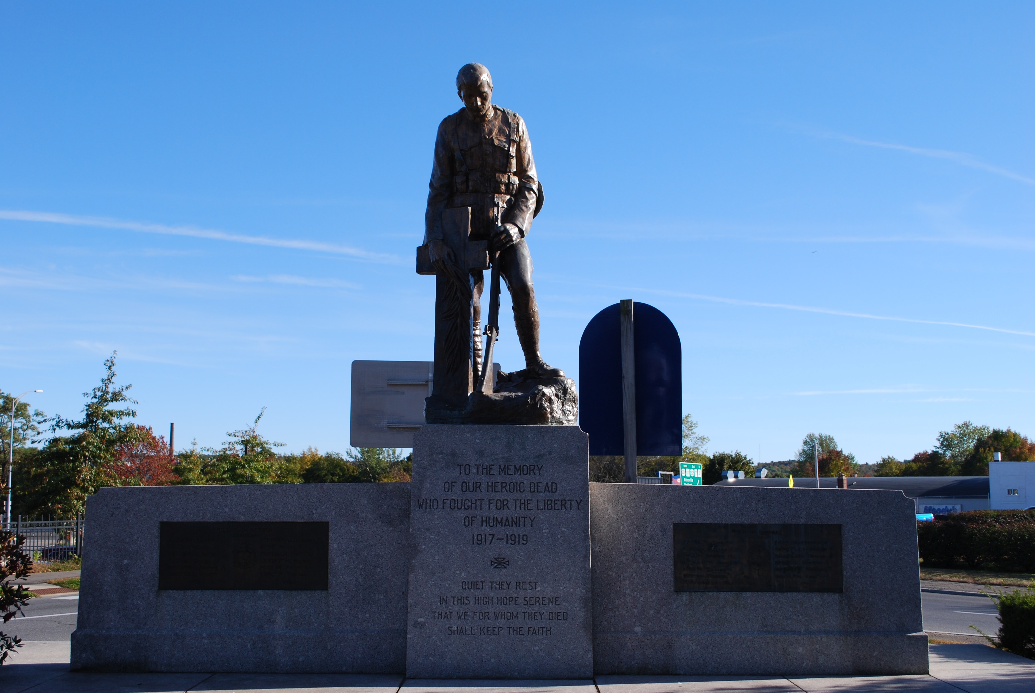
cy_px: 346
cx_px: 518
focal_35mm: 44
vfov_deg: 30.9
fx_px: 1252
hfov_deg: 44.9
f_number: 7.1
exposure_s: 1/200
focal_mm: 29
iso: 100
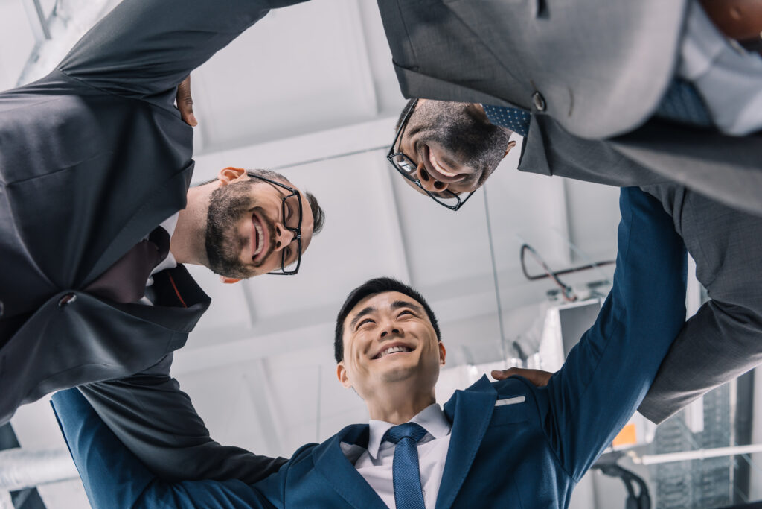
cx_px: 381
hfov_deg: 58.7
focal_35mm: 32
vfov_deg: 41.1
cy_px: 254
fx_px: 677
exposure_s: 1/125
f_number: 3.5
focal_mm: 32
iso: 160
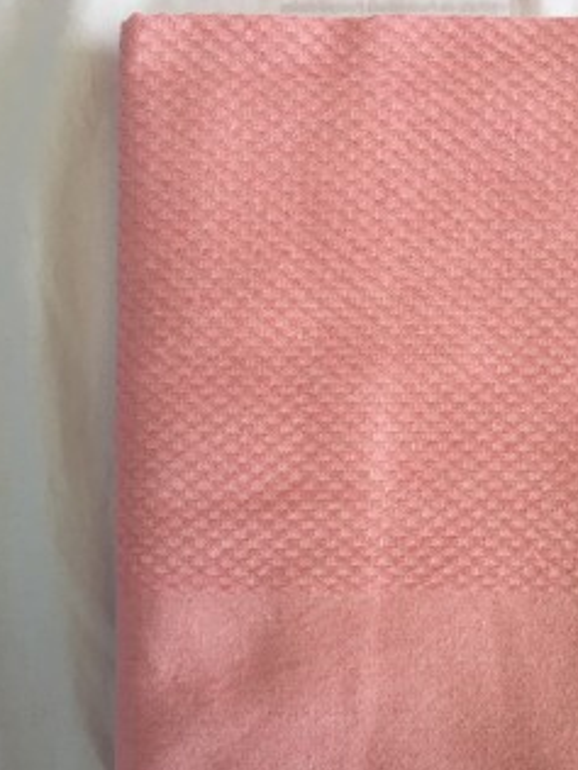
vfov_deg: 41.7
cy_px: 575
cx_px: 385
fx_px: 980
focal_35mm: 44
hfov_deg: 32.6
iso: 25
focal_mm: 4.15
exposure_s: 1/33
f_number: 2.2
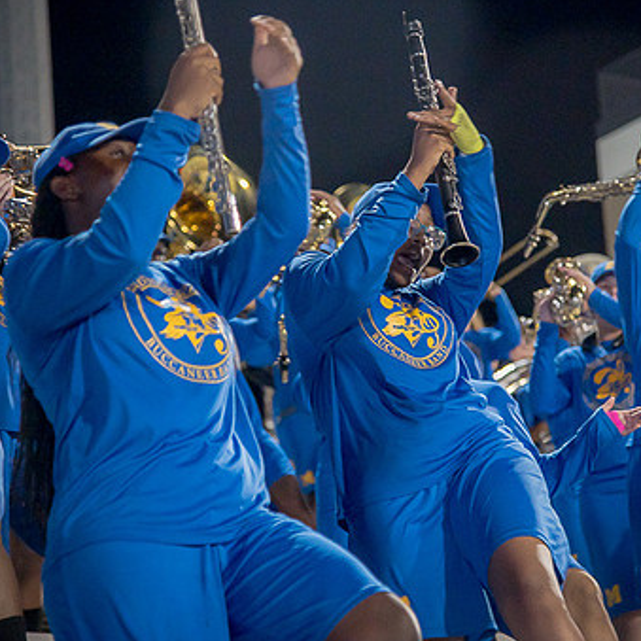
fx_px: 2619
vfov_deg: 14.0
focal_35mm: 125
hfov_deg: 13.9
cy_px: 282
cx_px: 376
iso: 2000
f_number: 4
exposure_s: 1/200
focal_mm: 86
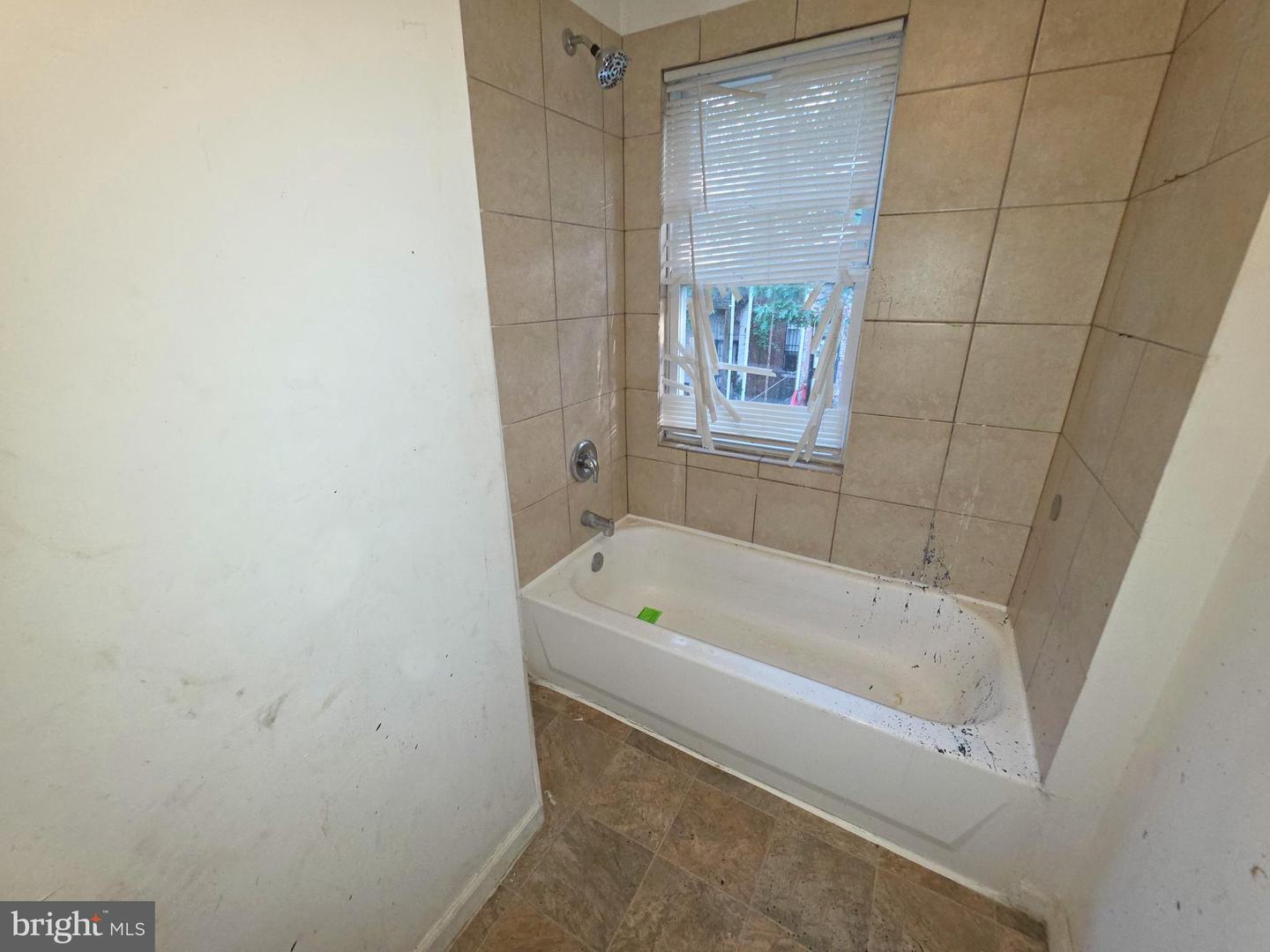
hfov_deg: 106.2
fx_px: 477
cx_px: 635
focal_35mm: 13
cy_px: 476
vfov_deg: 89.9
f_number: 1.9
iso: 125
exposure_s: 1/60
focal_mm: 2.2
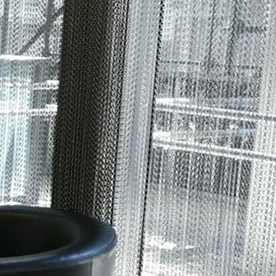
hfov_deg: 13.0
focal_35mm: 102
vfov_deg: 17.1
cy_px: 139
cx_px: -382
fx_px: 920
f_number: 4.8
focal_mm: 14
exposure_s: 1/25
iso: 400
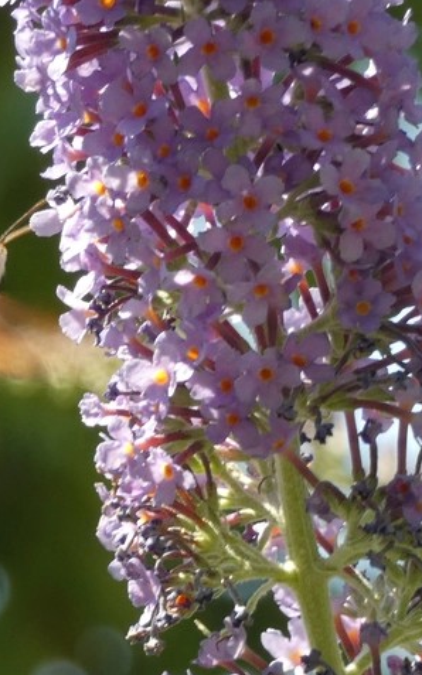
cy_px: 338
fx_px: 6001
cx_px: -6
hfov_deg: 4.0
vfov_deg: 6.4
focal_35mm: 326
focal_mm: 41.1
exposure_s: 1/80
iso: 125
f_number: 5.5
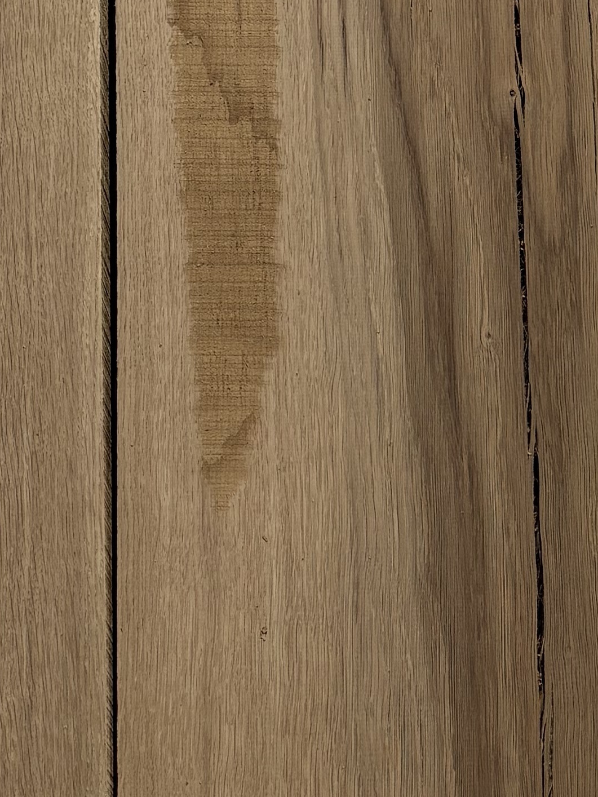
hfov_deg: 14.0
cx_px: 94
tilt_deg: -60.7
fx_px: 2418
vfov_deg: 16.6
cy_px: -489
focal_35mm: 105
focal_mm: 5.96
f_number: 1.6
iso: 32
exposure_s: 1/11905
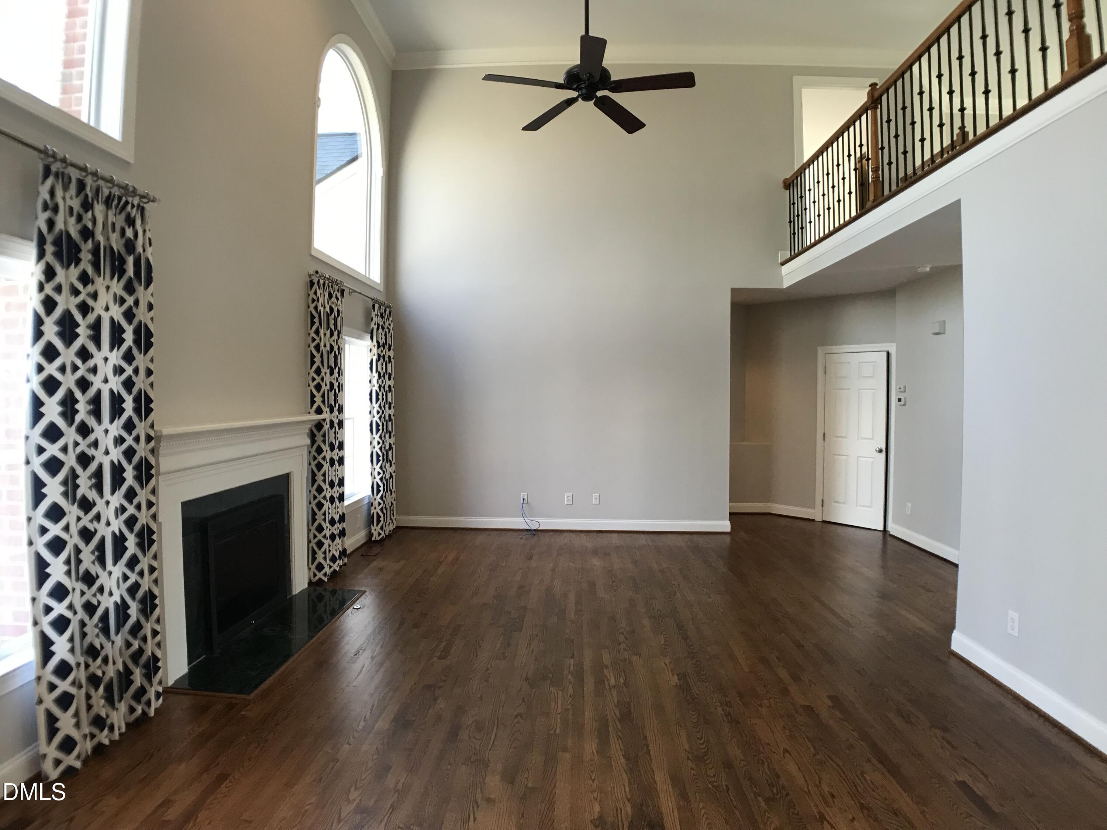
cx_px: 554
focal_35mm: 28
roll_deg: -0.4
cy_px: 415
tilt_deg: -1.1
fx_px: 895
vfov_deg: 49.7
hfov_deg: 63.4
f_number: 1.8
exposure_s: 1/30
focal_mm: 3.99
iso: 32
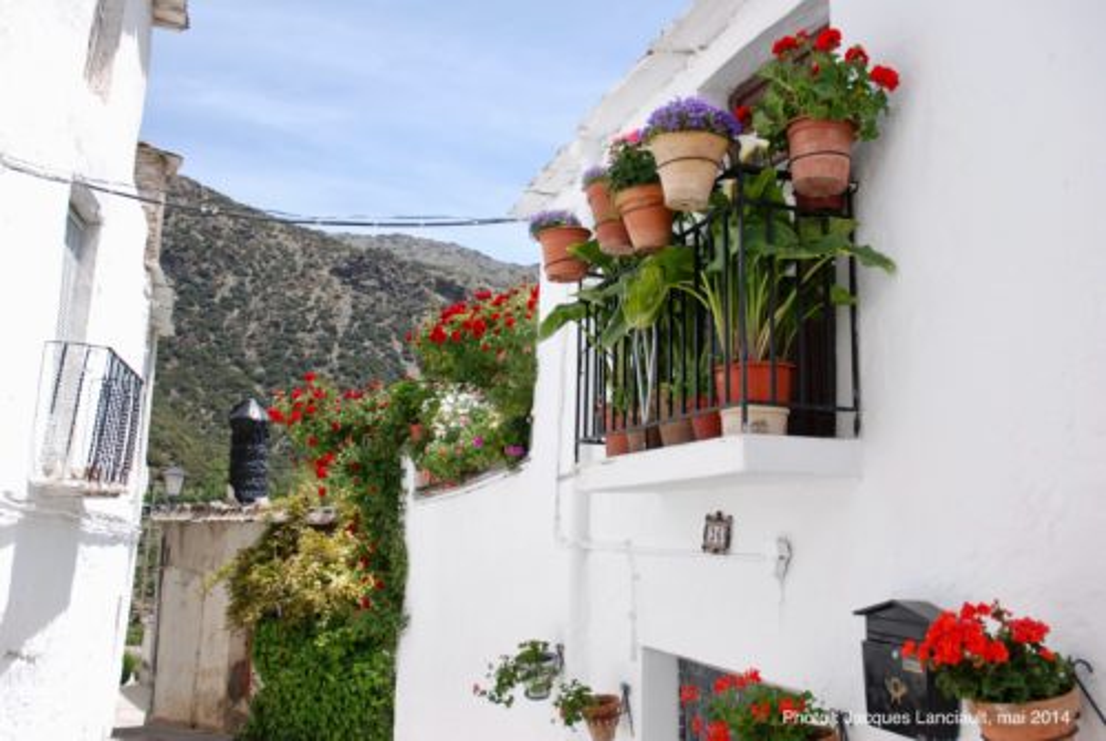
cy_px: 370
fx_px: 1015
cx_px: 553
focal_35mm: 33
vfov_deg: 40.1
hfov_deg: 57.2
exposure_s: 1/200
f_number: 7.1
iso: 100
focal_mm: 22
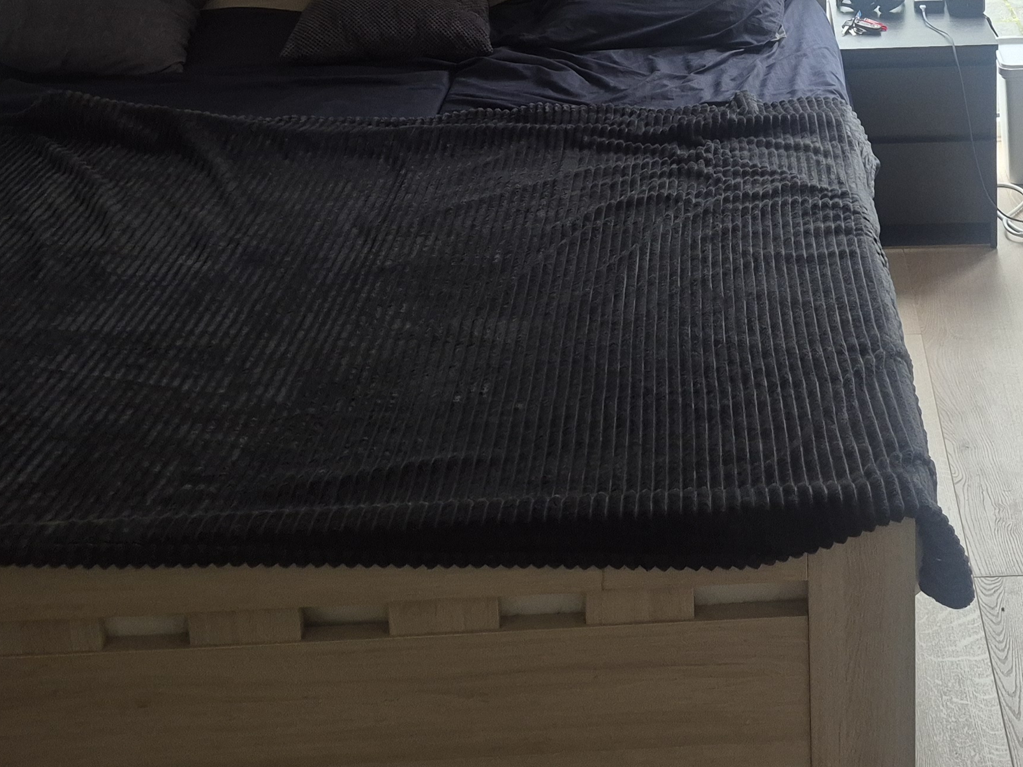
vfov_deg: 25.8
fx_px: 1566
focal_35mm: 53
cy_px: -40
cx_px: 747
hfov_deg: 35.5
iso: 160
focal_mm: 5.4
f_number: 1.8
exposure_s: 1/100
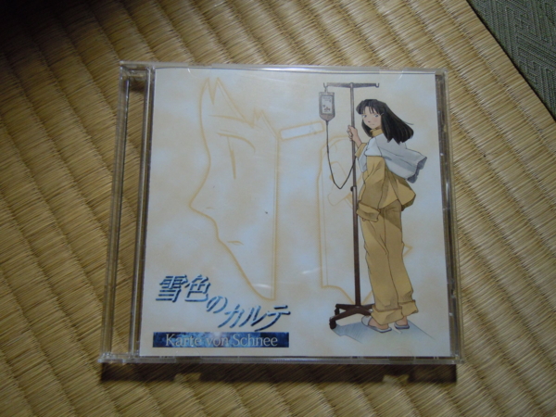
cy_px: 208
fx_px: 482
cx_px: 278
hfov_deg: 60.0
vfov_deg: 46.8
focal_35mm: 30
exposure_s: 1/30
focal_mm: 5.4
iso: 400
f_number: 3.5
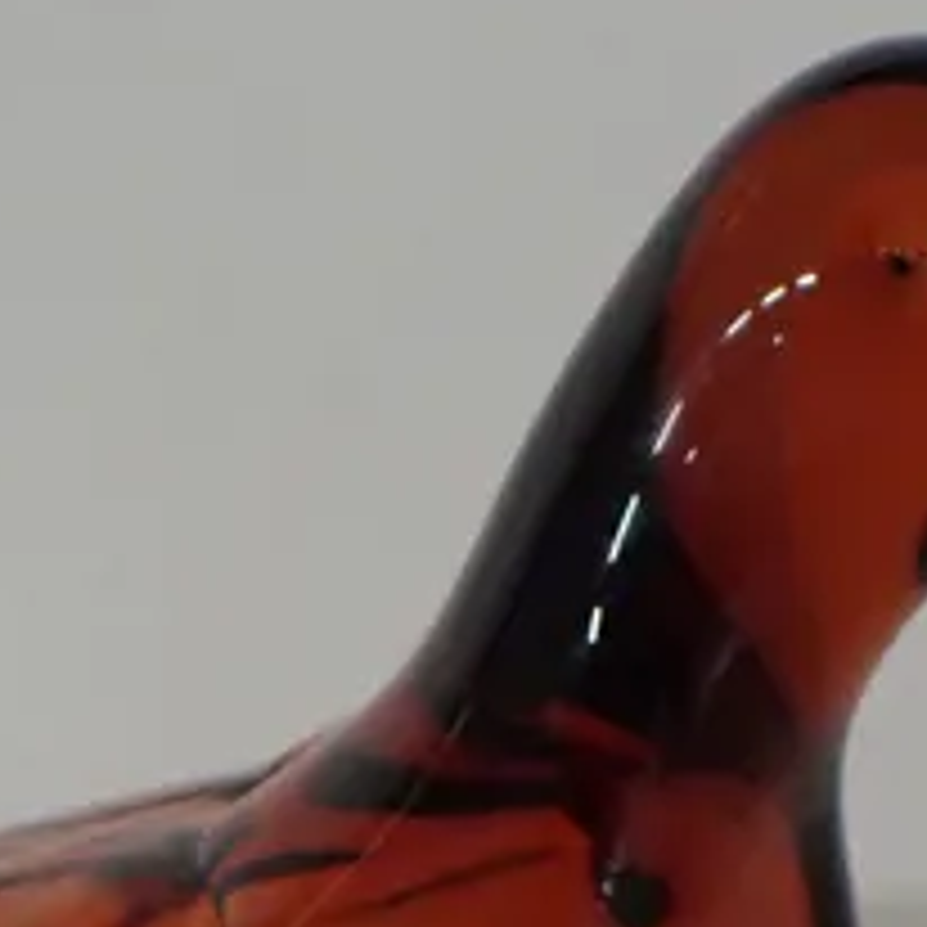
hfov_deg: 16.9
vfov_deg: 15.9
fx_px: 3121
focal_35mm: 103
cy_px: 1256
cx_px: 306
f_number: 2.3
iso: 800
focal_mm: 5.4
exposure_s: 1/80
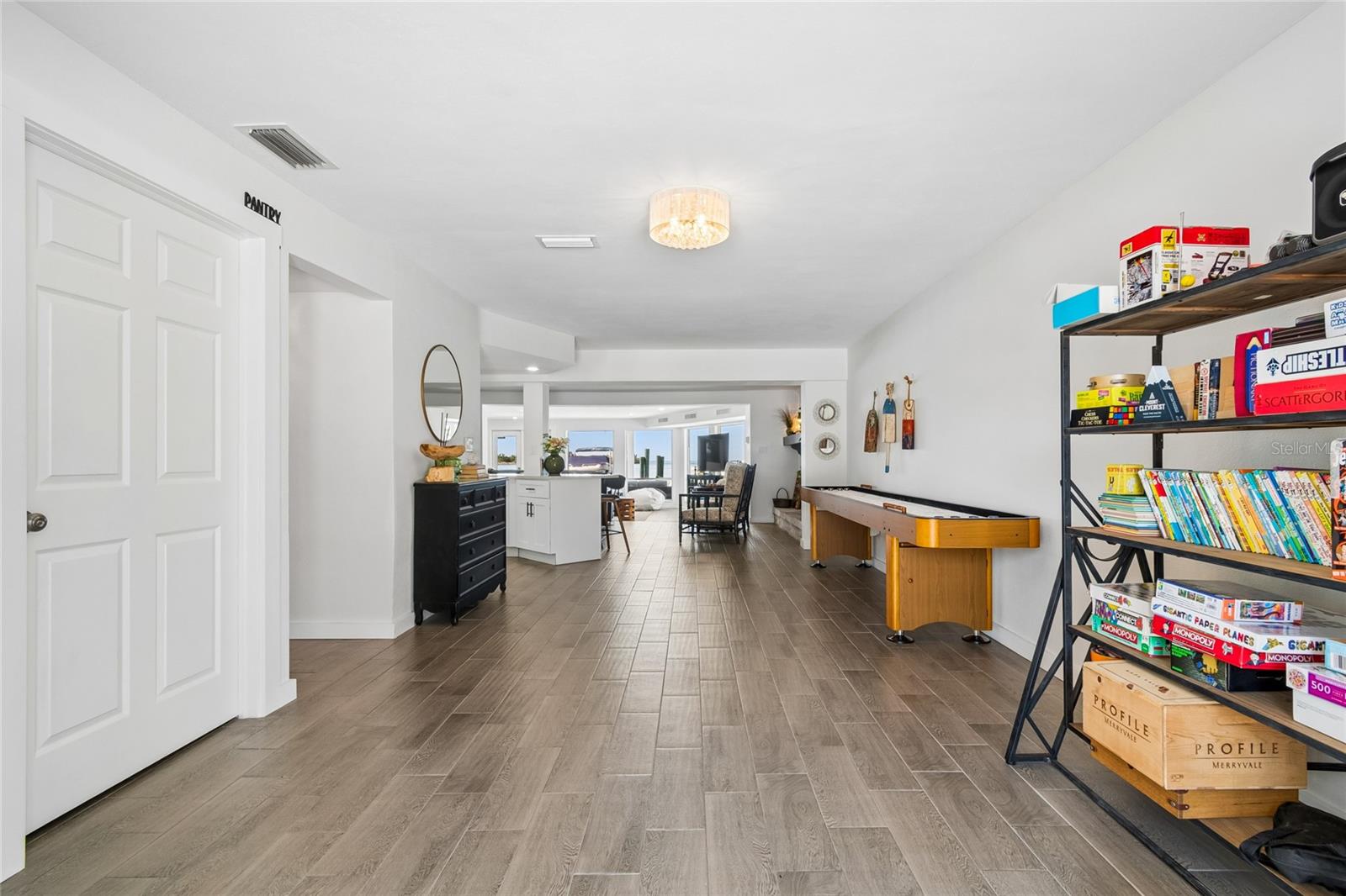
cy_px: 448
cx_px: 673
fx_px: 561
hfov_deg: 100.4
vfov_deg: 77.3
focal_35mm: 15
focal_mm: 10
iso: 100
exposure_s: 1/10
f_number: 7.1
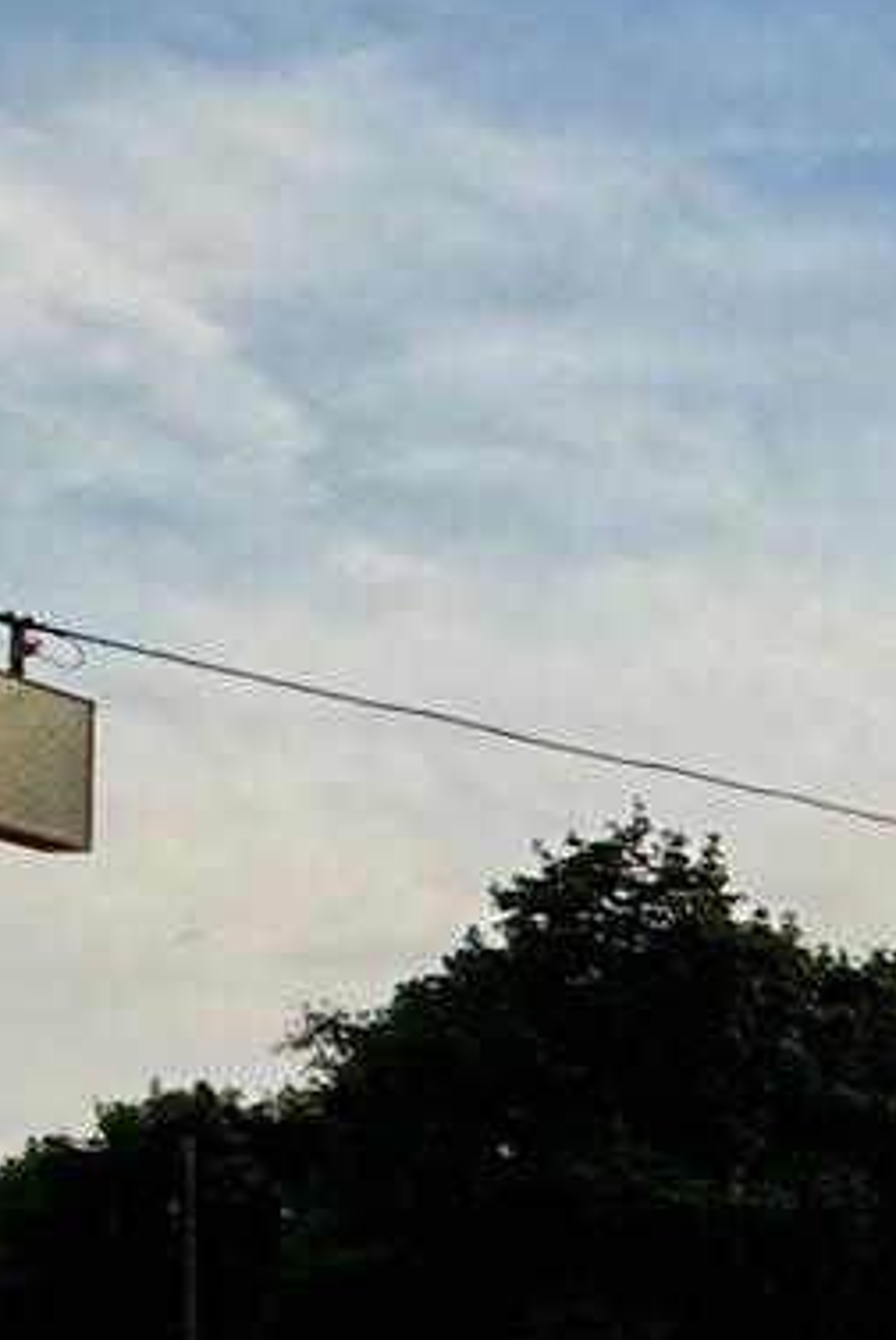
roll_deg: +0.0
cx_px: 3040
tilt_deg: +2.7
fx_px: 2944
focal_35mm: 79
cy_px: 1351
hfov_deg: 9.9
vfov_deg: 24.4
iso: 64
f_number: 2.2
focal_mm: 2.22
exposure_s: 1/3460
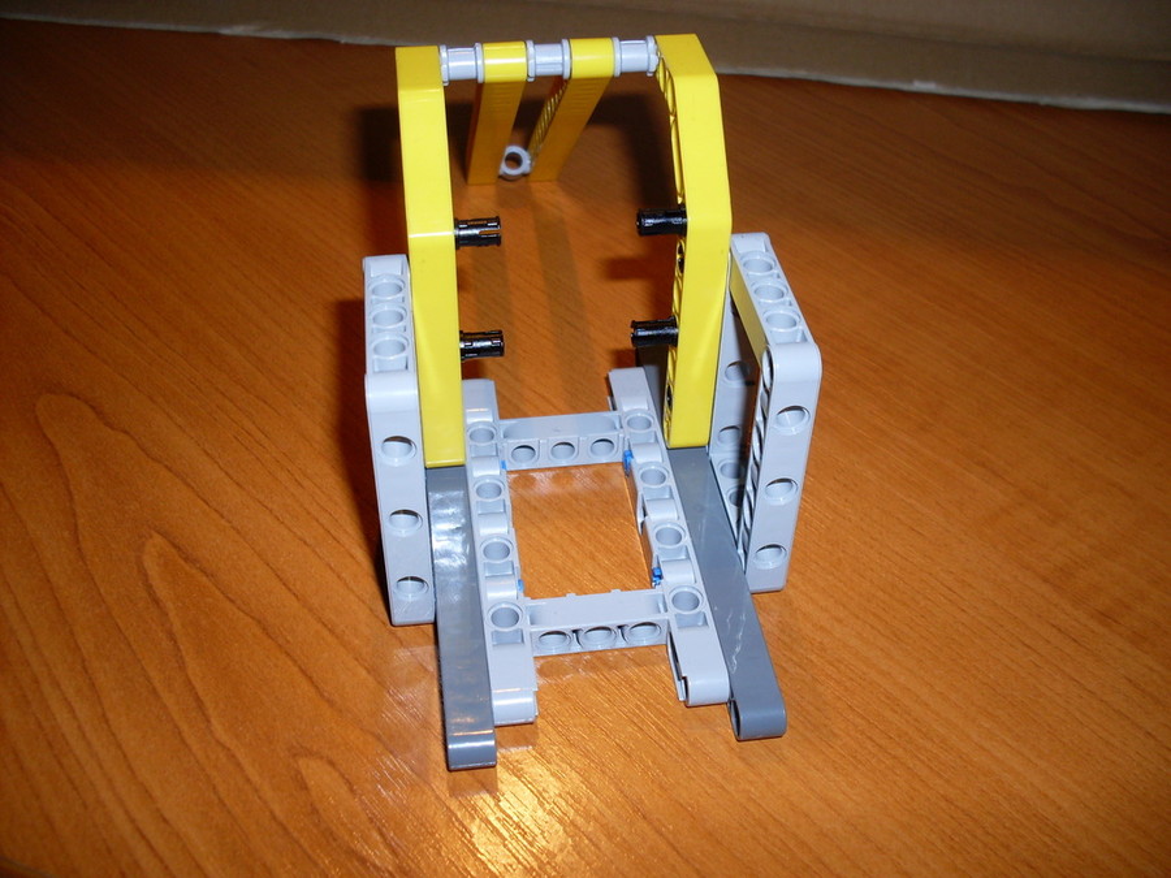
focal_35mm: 38
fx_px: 1285
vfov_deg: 37.7
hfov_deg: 49.0
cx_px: 586
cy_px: 439
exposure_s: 1/45
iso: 100
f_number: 2.8
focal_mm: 6.3
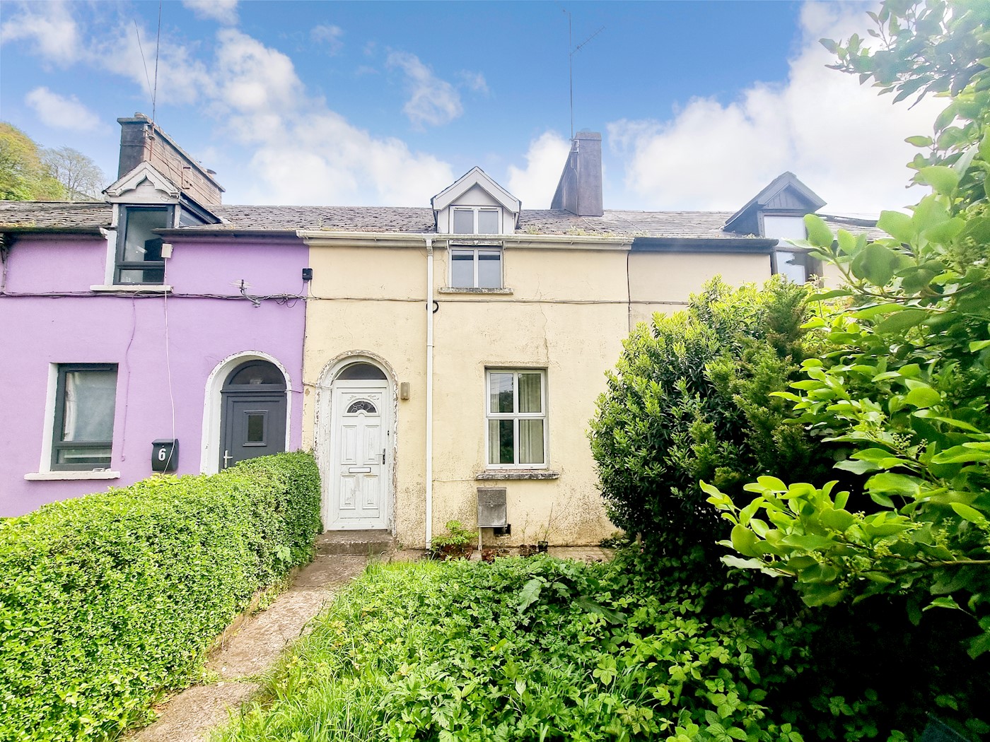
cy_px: 371
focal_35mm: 13
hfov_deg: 106.2
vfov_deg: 89.9
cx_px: 495
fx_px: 372
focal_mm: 2.2
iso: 50
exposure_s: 1/2100
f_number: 2.2
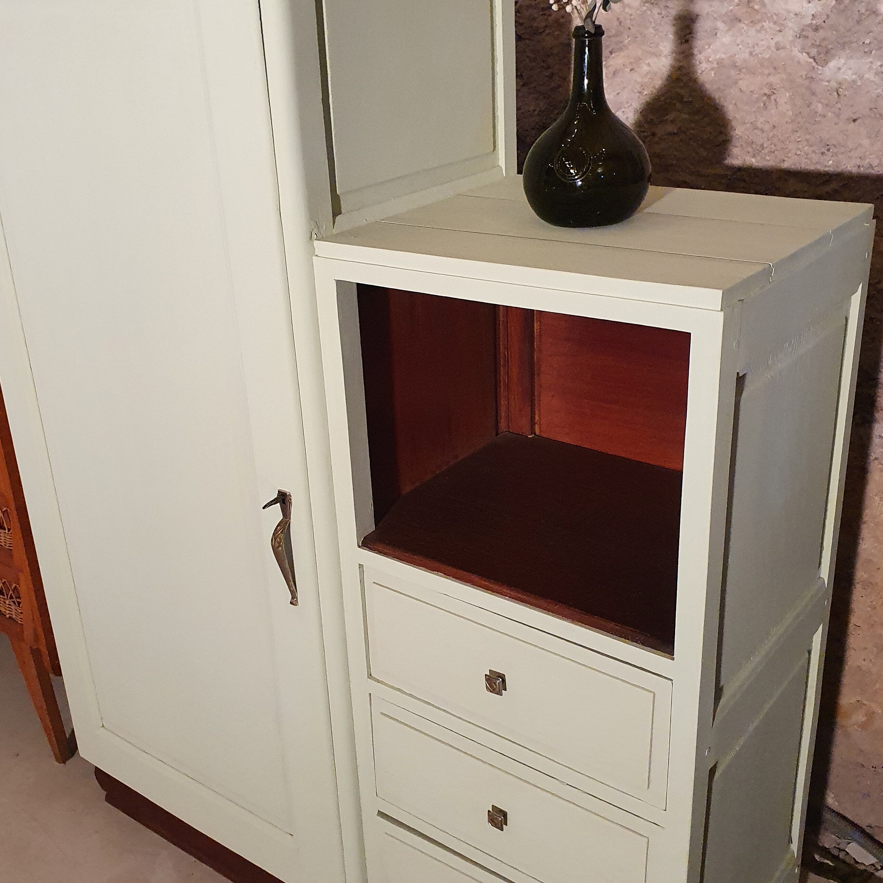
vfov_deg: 46.0
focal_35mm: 36
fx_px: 1039
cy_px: 430
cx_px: 403
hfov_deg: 46.0
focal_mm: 4.32
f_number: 2.4
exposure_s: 1/50
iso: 640
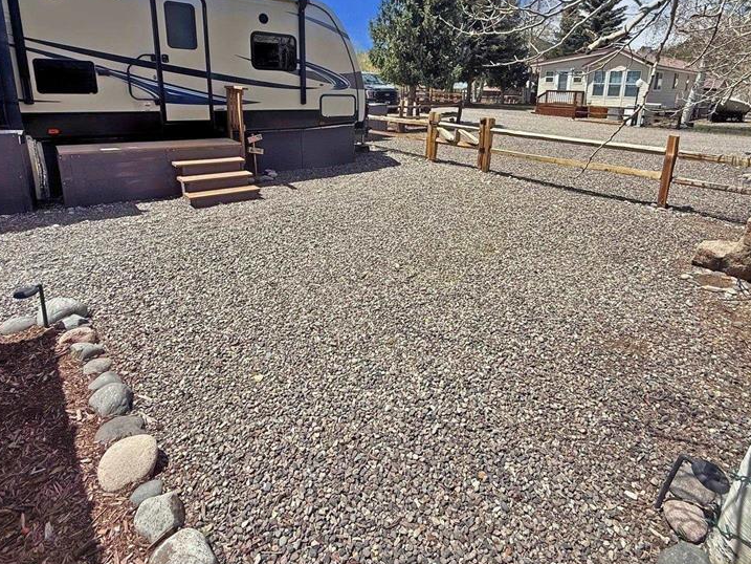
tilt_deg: -13.1
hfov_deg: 81.6
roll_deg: -1.7
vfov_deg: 64.3
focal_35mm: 20
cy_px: 188
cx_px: 406
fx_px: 434
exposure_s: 1/2165
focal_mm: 2.22
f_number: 2.2
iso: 50
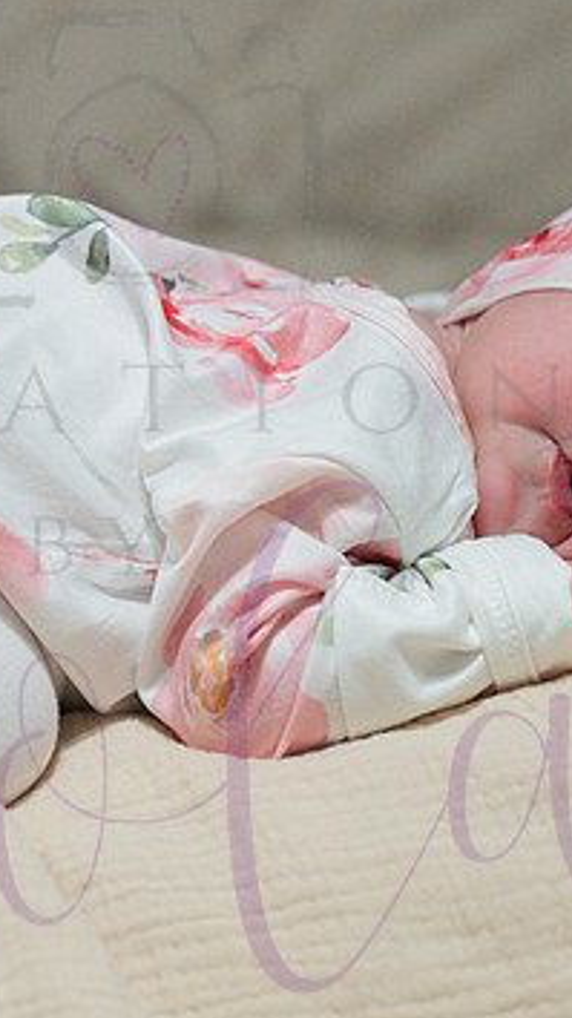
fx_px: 3291
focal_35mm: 122
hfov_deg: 9.9
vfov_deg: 17.6
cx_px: 147
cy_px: 539
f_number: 4
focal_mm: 71
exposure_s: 1/320
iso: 3200
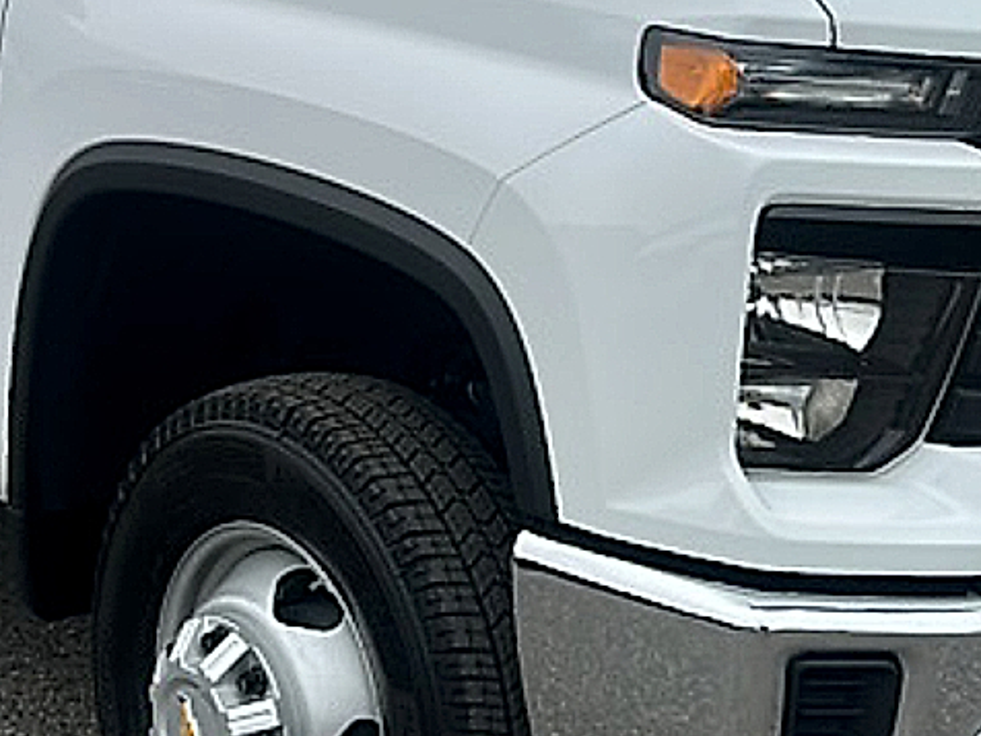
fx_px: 2381
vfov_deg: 17.3
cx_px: 303
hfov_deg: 23.2
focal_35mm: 84
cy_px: 41
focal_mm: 6.86
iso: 80
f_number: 1.78
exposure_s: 1/1522
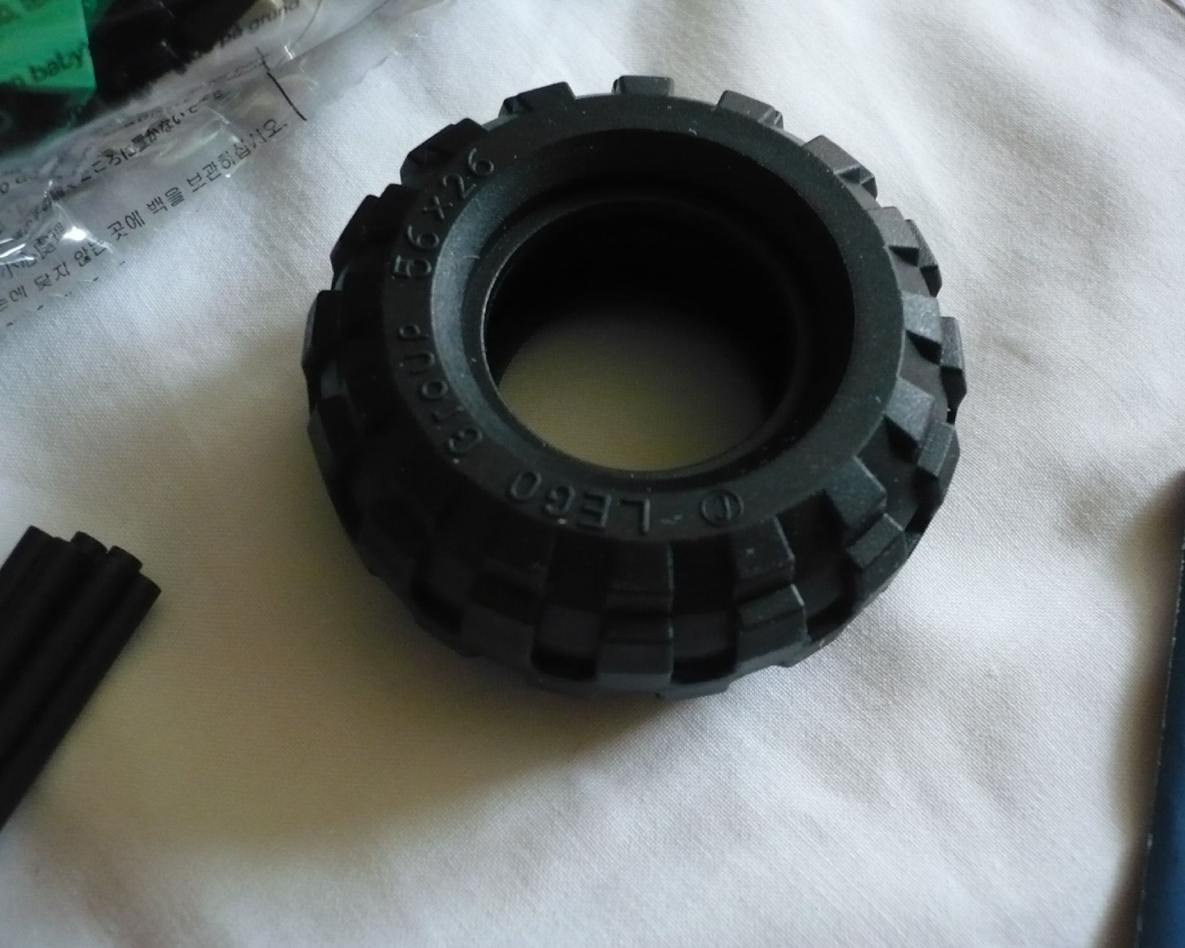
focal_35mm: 37
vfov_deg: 40.1
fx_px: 1298
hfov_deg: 49.1
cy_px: 479
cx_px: 605
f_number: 2.8
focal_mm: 5.8
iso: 320
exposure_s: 1/125
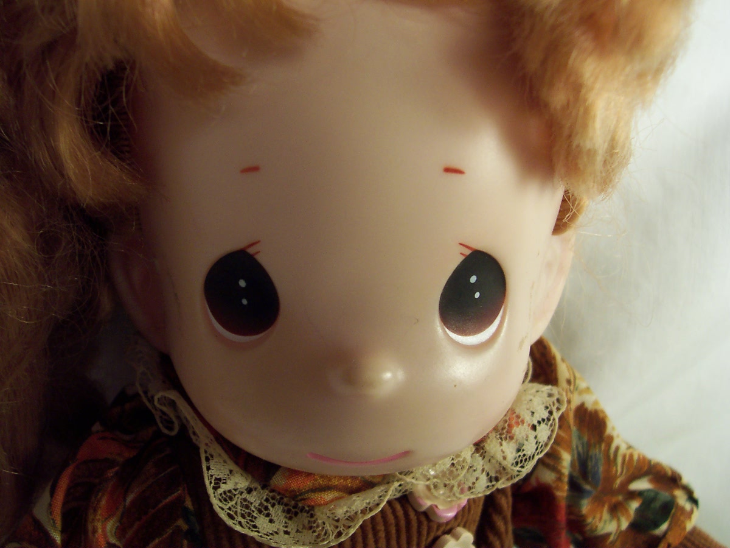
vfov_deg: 38.7
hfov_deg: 50.1
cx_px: 365
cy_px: 274
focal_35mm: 37
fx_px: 780
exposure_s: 1/250
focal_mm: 5.6
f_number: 2.8
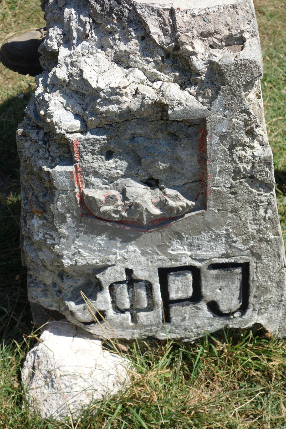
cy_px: 214
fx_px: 870
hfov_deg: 18.7
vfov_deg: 27.7
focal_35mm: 73
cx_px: 143
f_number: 5.6
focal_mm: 27.22
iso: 125
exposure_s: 1/500
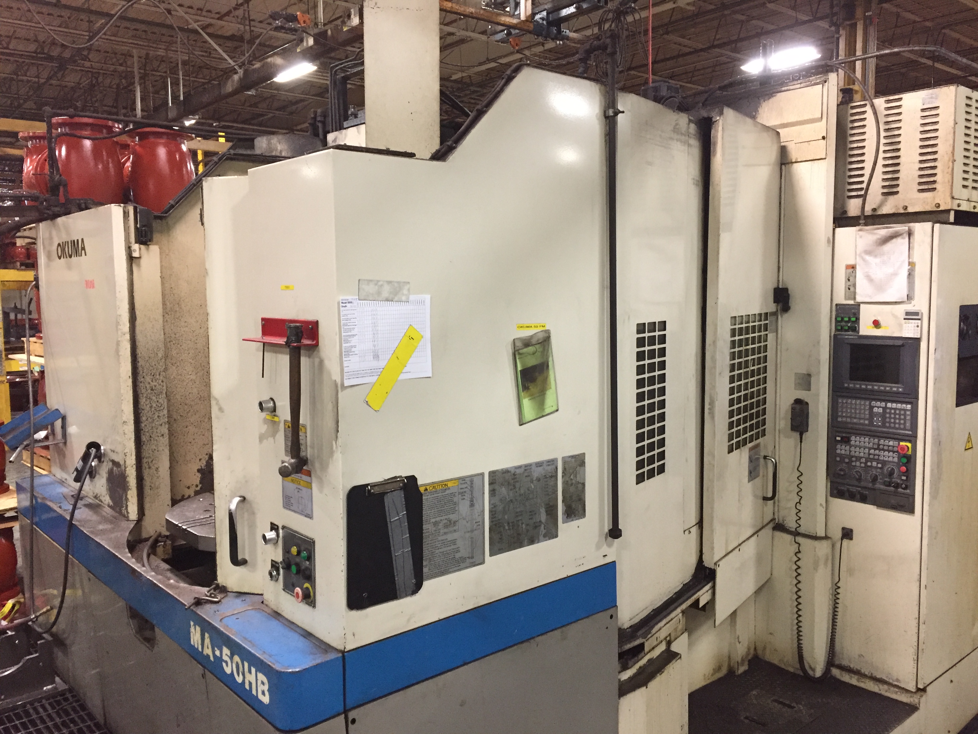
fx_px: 819
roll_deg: +0.4
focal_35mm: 29
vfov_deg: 48.2
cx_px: 489
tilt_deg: -5.1
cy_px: 367
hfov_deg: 61.7
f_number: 2.2
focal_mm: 4.15
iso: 250
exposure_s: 1/30
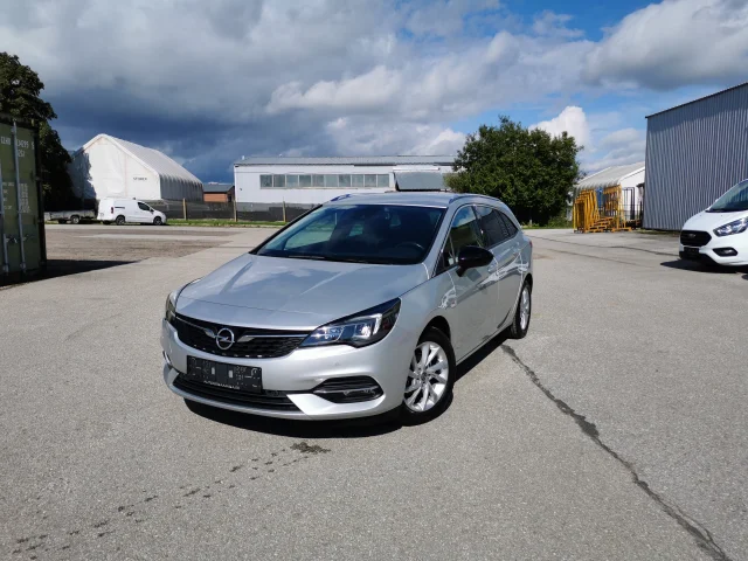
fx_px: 583
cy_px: 280
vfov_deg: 51.4
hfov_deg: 65.3
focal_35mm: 27
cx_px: 374
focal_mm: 5.58
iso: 50
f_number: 1.8
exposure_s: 1/6061
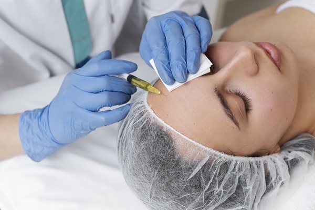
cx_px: 158
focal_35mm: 50
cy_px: 105
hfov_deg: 39.6
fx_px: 437
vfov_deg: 27.0
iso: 640
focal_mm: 50
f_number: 5
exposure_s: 1/640
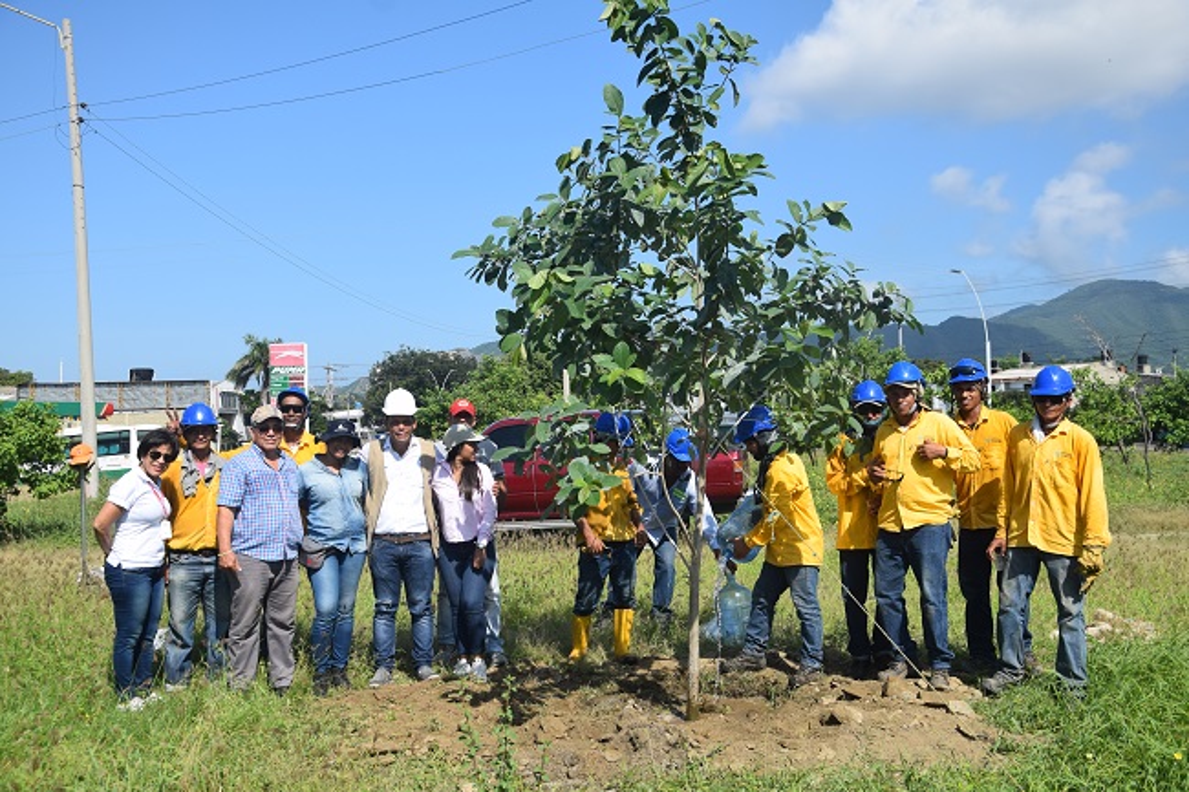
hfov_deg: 49.6
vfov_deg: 34.2
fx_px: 1288
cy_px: 396
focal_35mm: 39
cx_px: 594
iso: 400
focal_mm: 26
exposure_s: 1/1600
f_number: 7.1
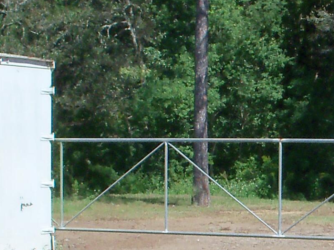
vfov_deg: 11.3
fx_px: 1264
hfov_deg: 14.7
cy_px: 212
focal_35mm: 131
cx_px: 355
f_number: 5.5
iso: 80
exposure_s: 1/500
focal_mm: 6.3
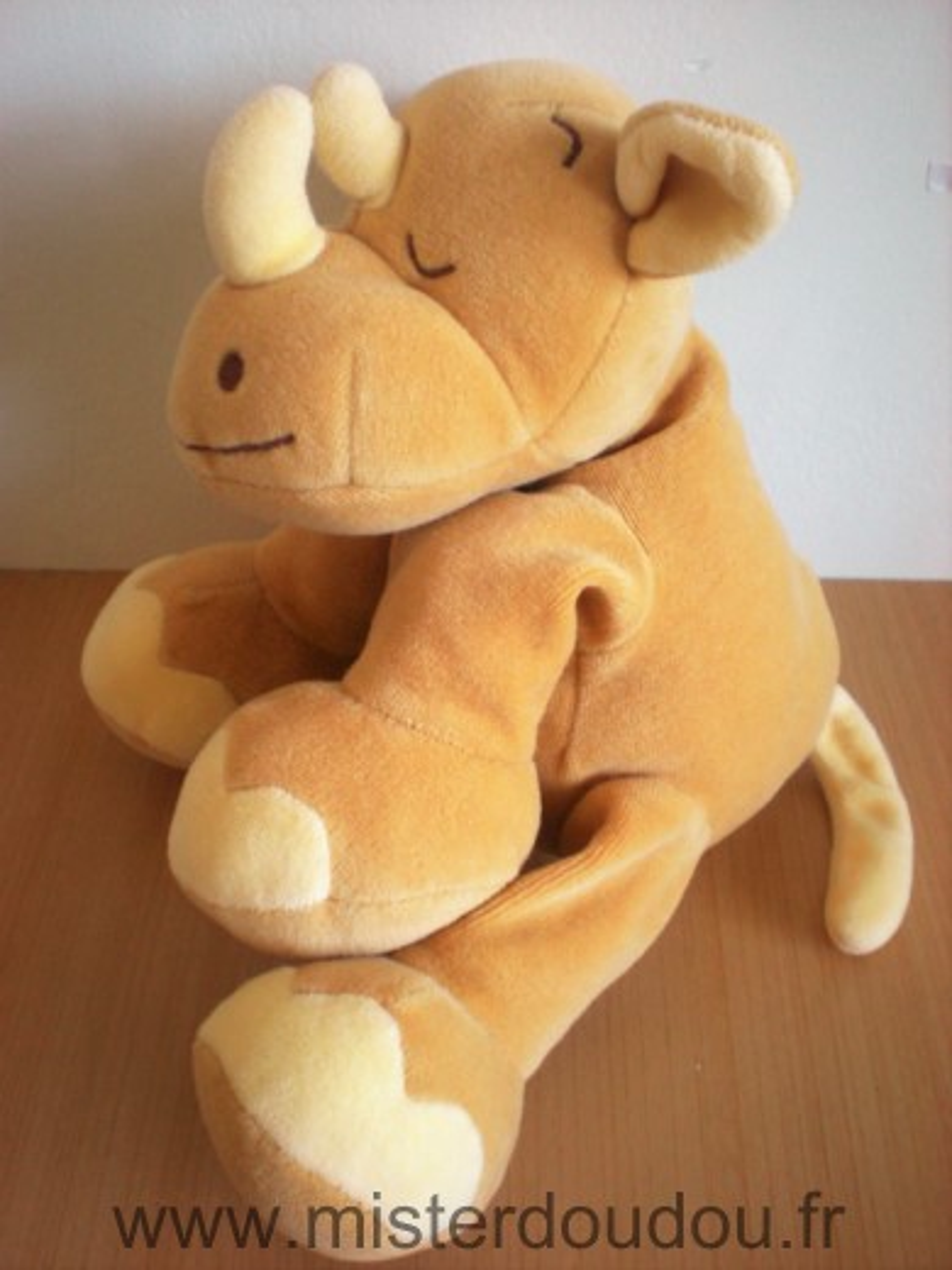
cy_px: 635
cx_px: 476
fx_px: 1393
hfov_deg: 37.7
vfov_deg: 49.0
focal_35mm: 38
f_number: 3.1
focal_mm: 6.3
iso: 200
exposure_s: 1/39.6
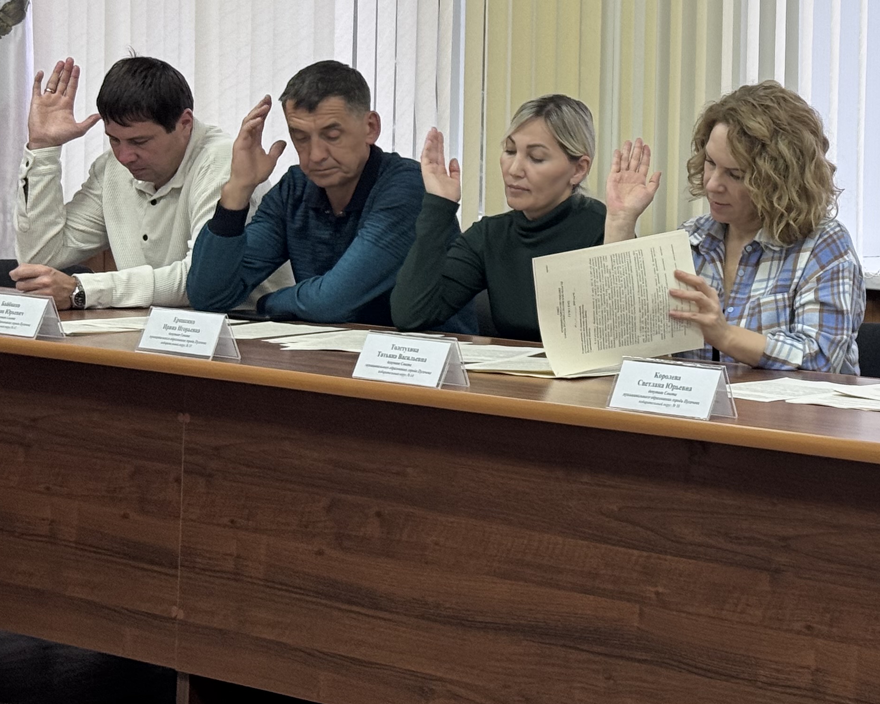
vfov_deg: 15.2
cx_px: 921
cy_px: 153
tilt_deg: -1.7
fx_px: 2631
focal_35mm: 101
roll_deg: +0.4
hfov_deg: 18.4
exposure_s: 1/50
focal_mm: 6.76
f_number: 1.78
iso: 64
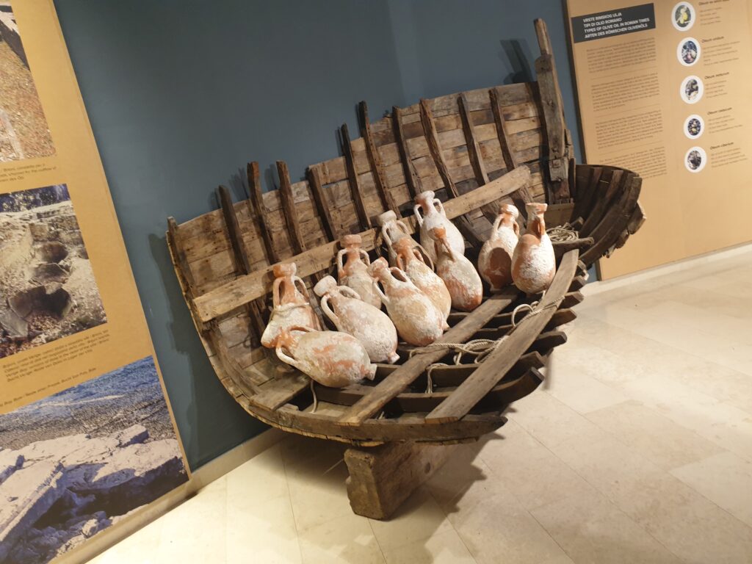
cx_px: 376
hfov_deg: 67.3
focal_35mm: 26
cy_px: 282
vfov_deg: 53.1
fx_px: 565
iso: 160
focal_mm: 4.3
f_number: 2.4
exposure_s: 1/50
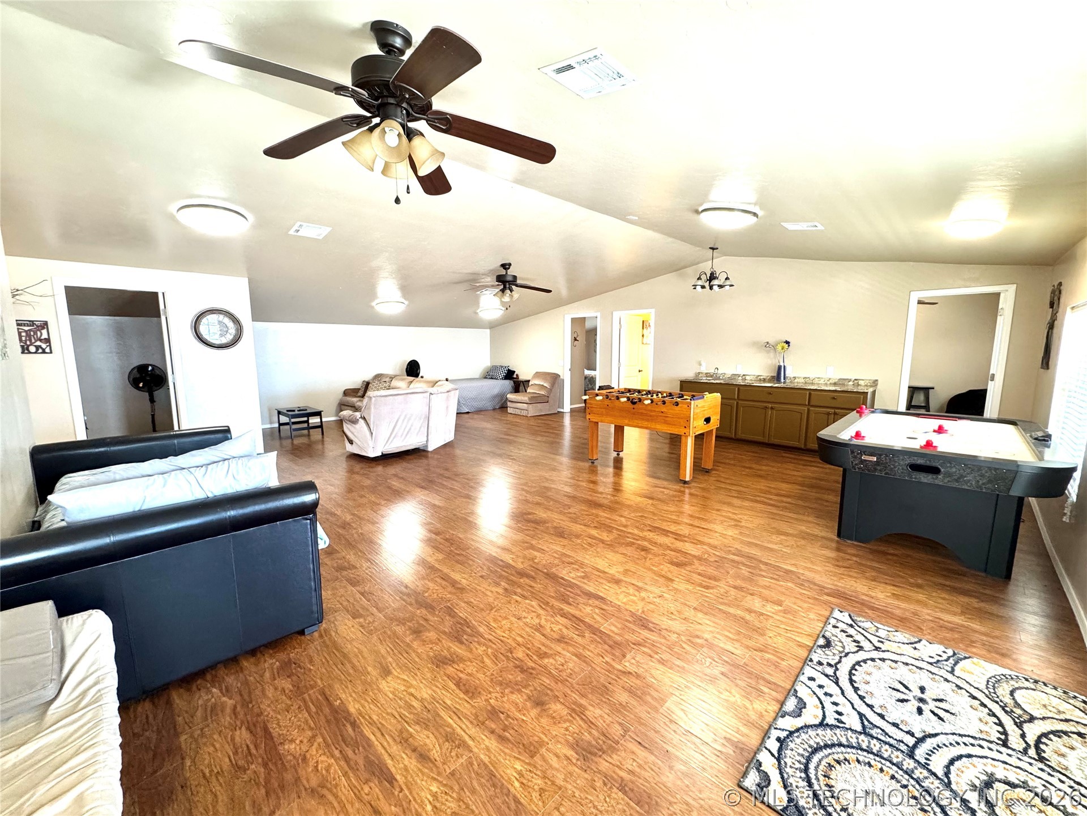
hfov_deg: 102.1
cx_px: 544
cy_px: 408
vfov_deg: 85.7
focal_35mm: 14
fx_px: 440
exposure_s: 1/60
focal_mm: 2.22
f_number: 2.2
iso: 250
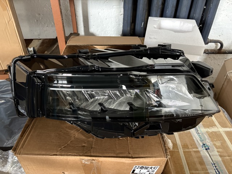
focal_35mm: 26
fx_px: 174
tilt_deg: -36.9
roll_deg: -1.0
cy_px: 87
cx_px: 116
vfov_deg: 53.1
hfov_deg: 67.3
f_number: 1.6
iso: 640
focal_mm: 5.96
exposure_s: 1/31
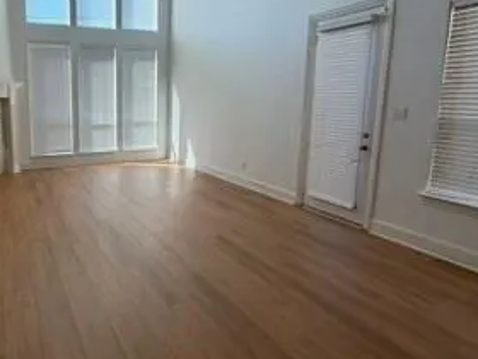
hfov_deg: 67.4
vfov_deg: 56.4
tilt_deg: -7.7
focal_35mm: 24
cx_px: 125
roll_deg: +0.0
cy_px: 145
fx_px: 331
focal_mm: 2.22
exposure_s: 1/120
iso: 64
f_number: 2.2
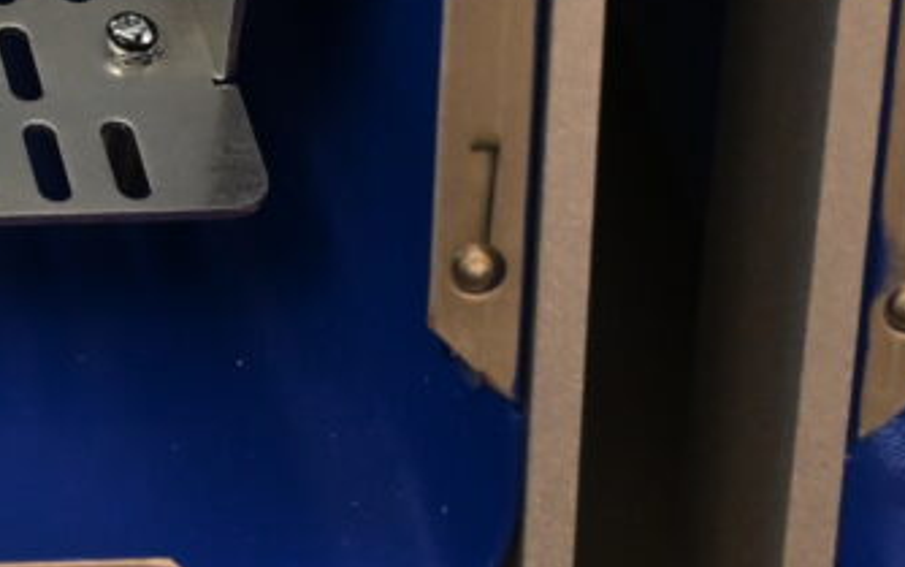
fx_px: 5083
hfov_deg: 9.5
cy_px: -818
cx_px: -916
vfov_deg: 6.1
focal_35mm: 206
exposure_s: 1/125
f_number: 8
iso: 2000
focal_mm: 33
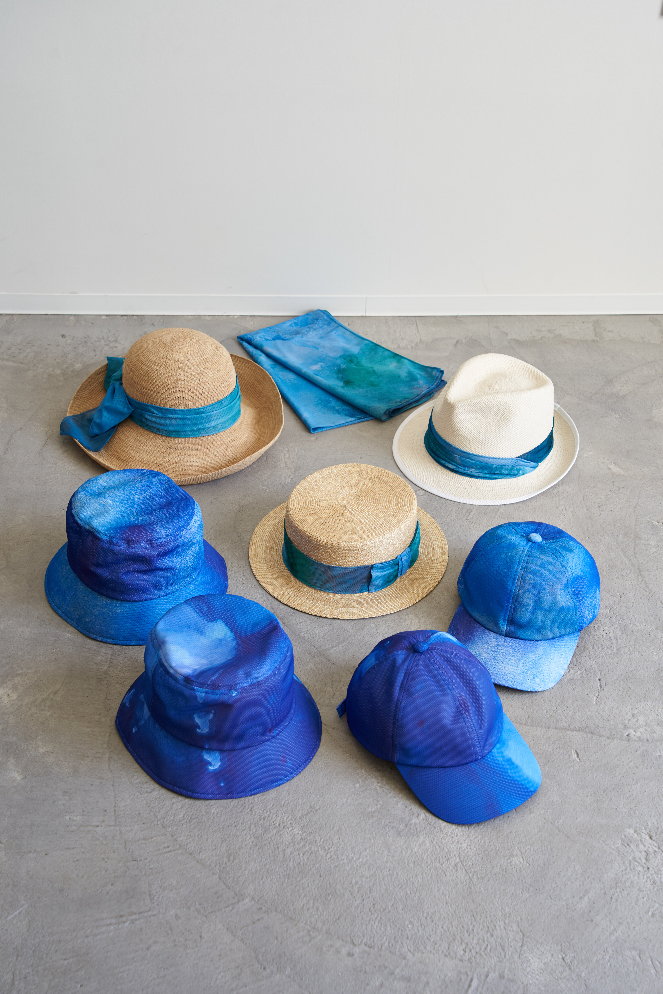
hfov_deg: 25.1
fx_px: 1492
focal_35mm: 54
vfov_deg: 36.9
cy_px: 497
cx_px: 332
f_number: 8
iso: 400
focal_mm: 54
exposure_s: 1/50
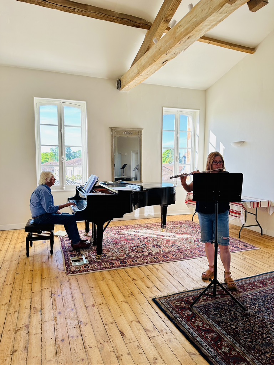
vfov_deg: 71.6
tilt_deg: -5.4
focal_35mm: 24
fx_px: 253
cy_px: 182
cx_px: 137
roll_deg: +0.2
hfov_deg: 56.8
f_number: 1.78
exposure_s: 1/516
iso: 80
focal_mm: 6.86
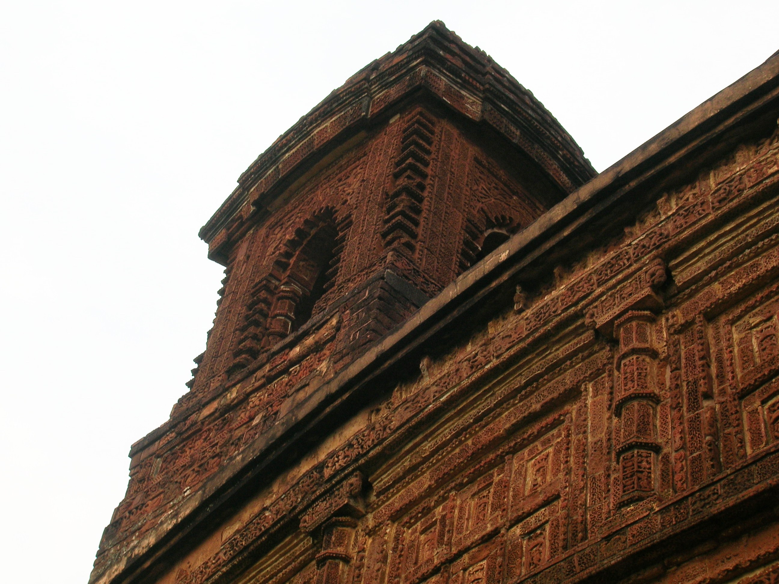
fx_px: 1125
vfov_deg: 29.1
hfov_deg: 38.2
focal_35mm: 50
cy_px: 292
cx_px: 390
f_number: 5.6
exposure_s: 1/45.2
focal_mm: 8.4
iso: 50
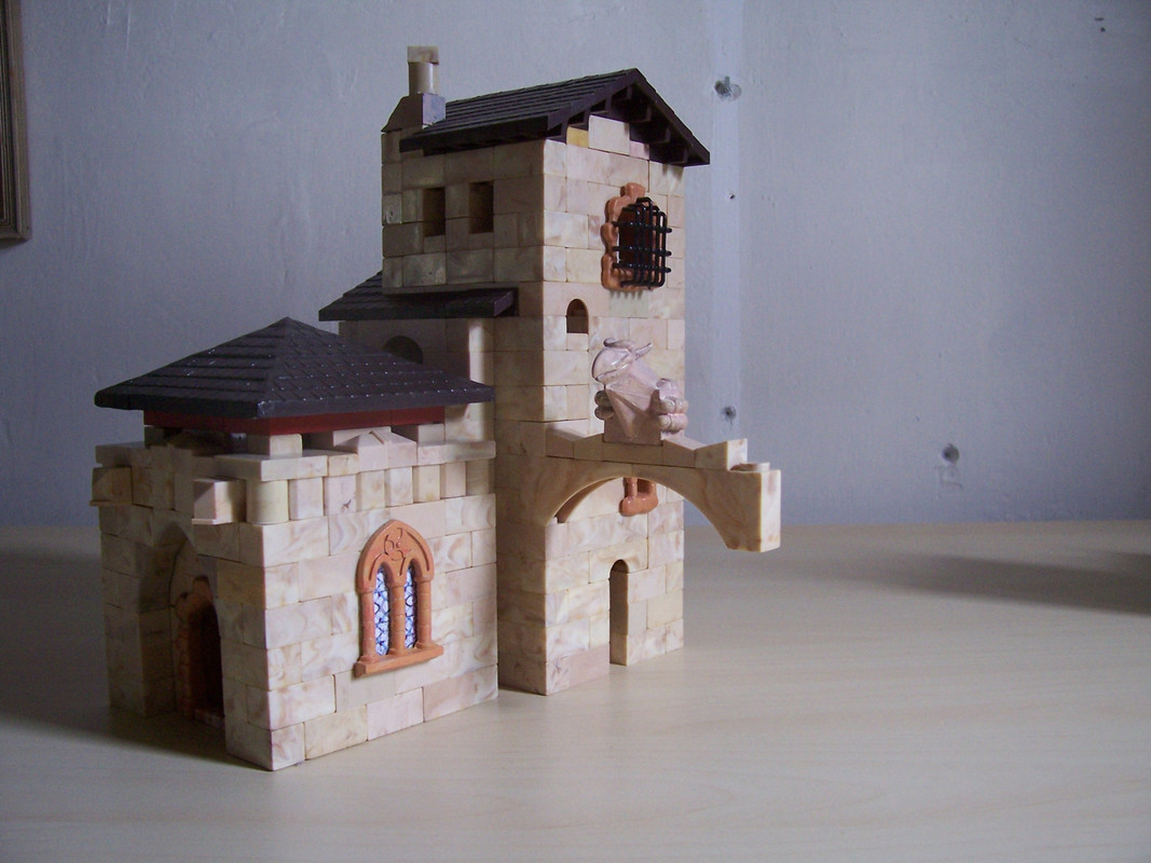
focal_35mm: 34
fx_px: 1130
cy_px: 432
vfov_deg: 41.8
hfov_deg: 54.0
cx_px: 576
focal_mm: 5.6
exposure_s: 1/20
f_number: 2.7
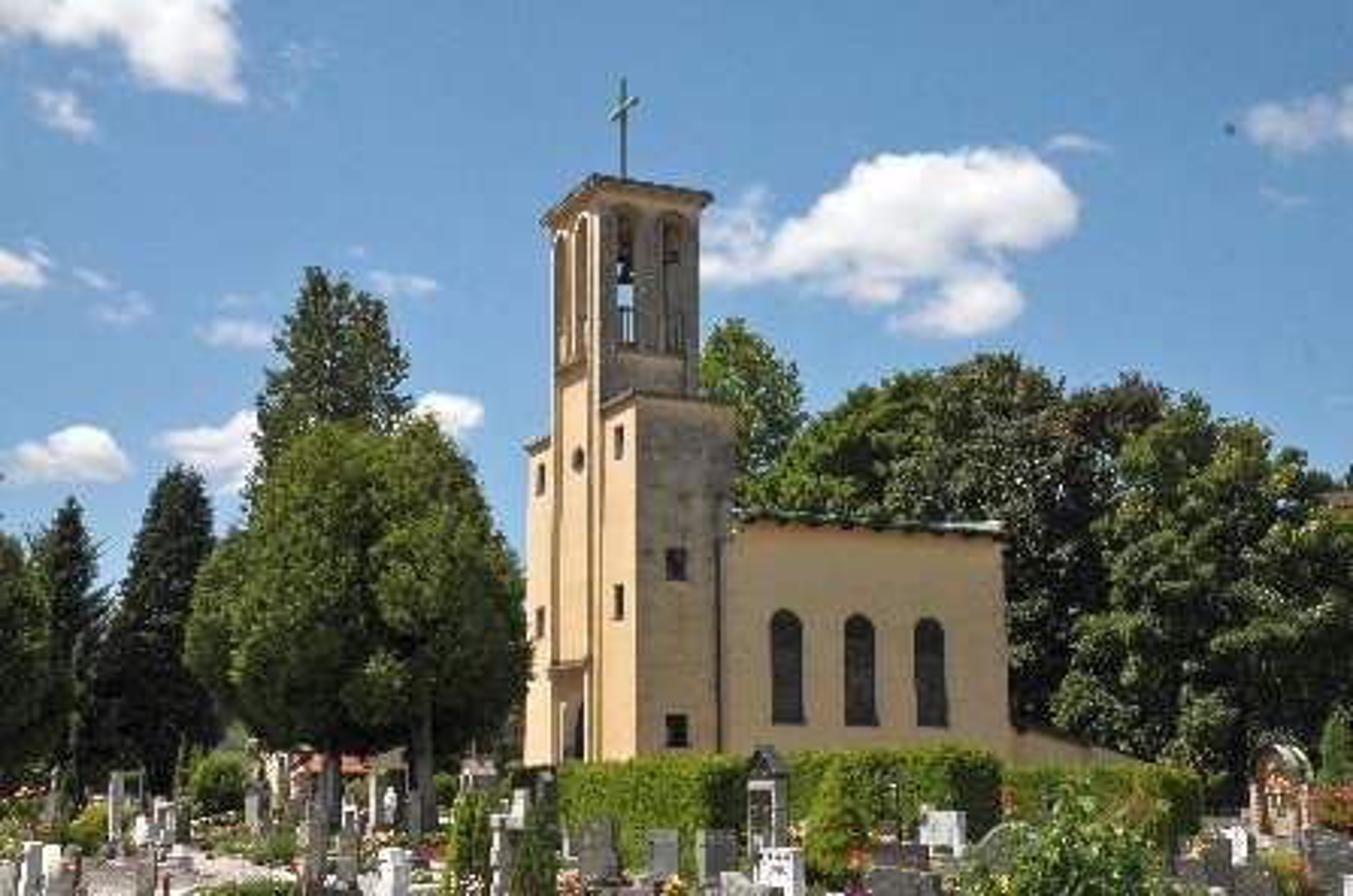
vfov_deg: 29.7
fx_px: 1688
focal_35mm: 45
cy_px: 448
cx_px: 676
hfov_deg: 43.7
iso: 400
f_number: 14
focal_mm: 30
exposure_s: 1/320
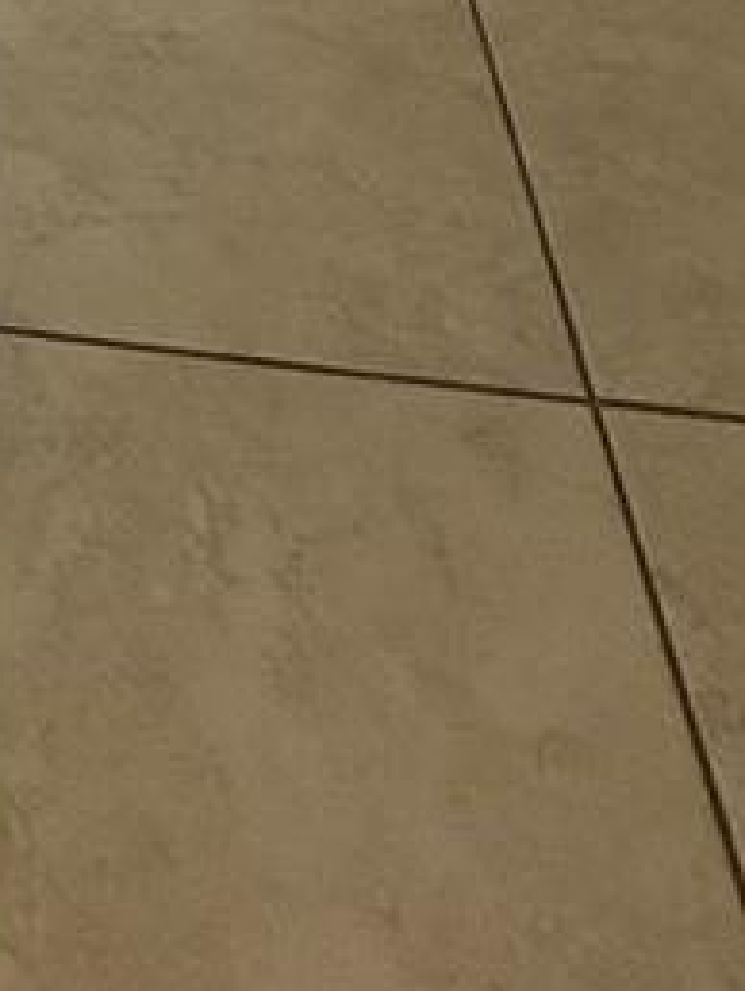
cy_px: -1033
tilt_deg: -11.2
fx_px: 1862
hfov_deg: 19.4
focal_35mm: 65
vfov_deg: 18.4
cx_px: -407
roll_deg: +7.2
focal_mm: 2.22
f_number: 2.2
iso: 100
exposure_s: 1/99
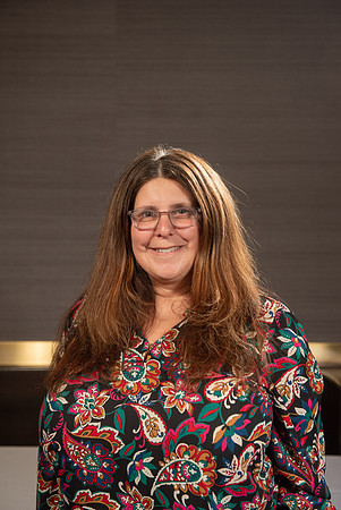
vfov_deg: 36.2
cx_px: 170
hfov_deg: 24.7
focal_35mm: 55
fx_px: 780
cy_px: 255
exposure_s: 1/100
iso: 800
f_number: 4
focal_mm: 55
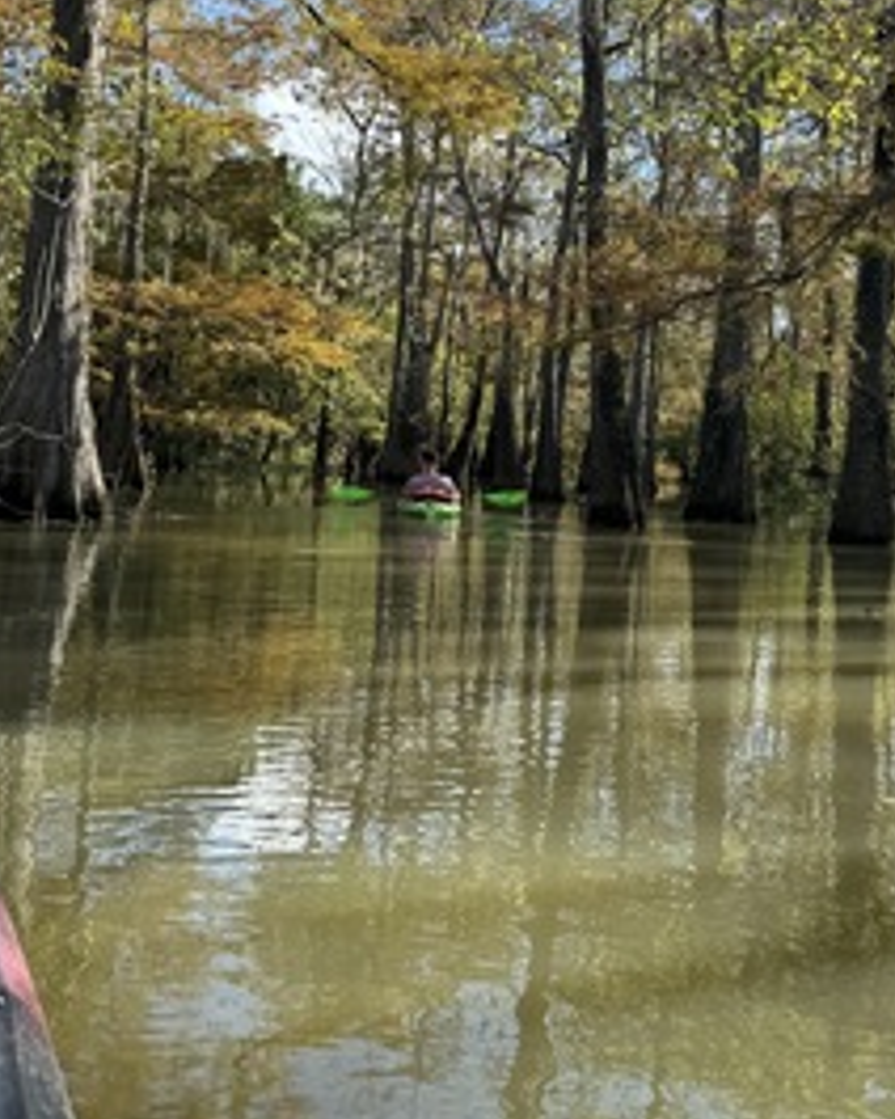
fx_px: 1523
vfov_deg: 39.7
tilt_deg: +3.3
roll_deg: -3.7
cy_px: 355
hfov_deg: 32.2
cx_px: 650
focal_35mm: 46
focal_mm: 6.86
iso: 80
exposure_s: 1/1721
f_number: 1.78
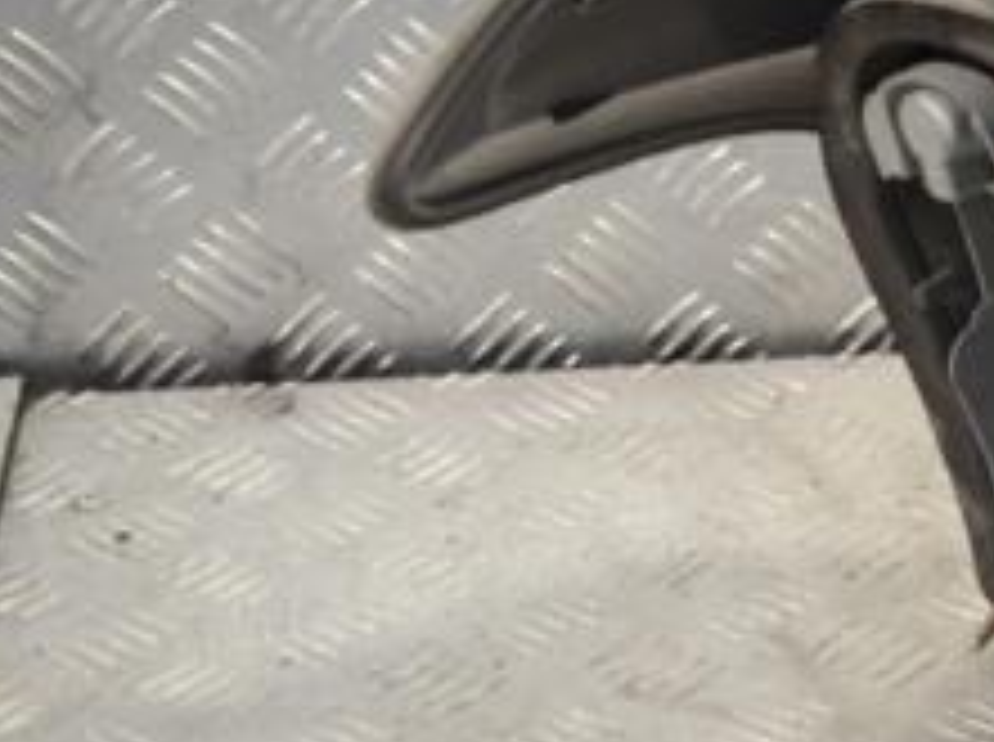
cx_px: 1111
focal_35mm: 137
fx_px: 3936
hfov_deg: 14.1
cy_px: 382
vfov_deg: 10.8
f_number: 5
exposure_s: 1/30
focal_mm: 35
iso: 180
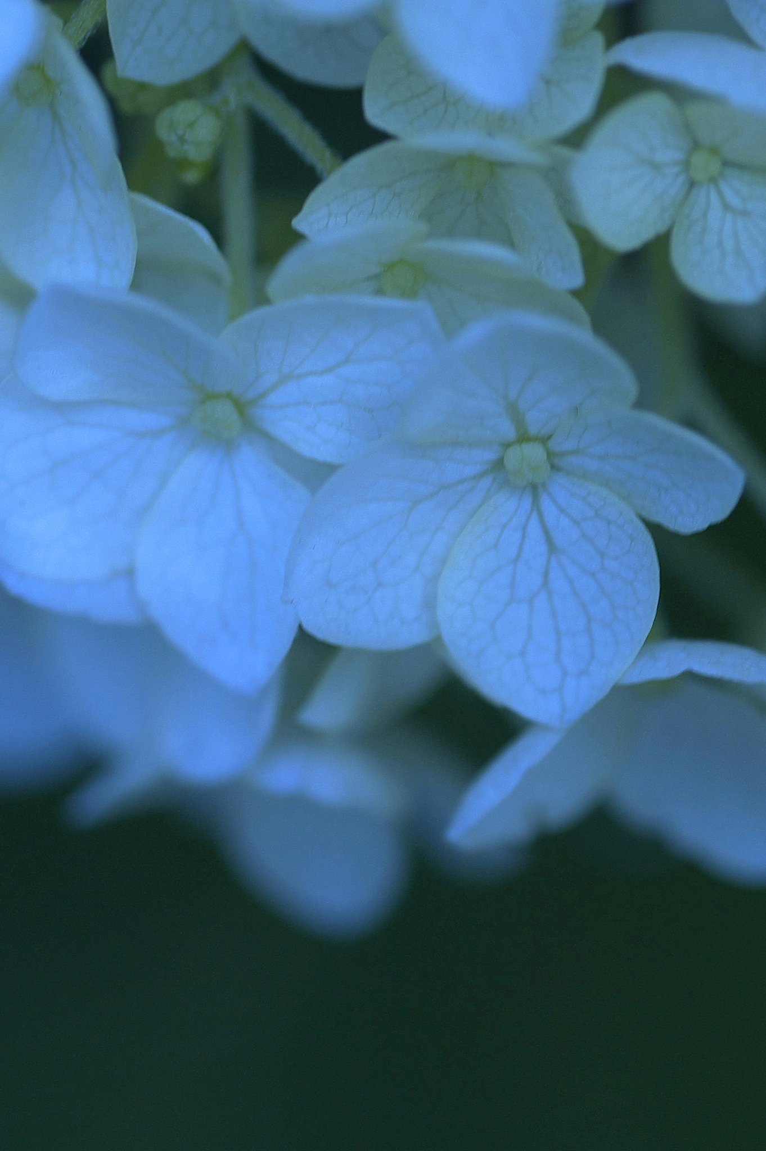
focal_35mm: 135
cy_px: 576
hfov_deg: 10.1
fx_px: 4316
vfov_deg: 15.2
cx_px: 383
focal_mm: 90
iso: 200
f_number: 7.1
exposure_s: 1/200
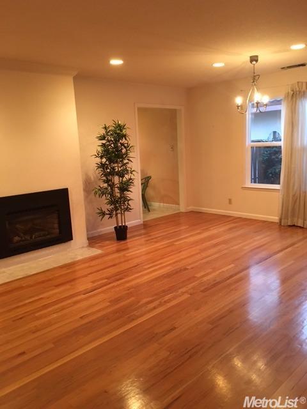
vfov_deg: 61.7
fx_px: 343
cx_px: 154
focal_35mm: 29
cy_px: 204
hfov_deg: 48.2
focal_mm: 4.15
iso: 200
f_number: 2.2
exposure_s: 1/24
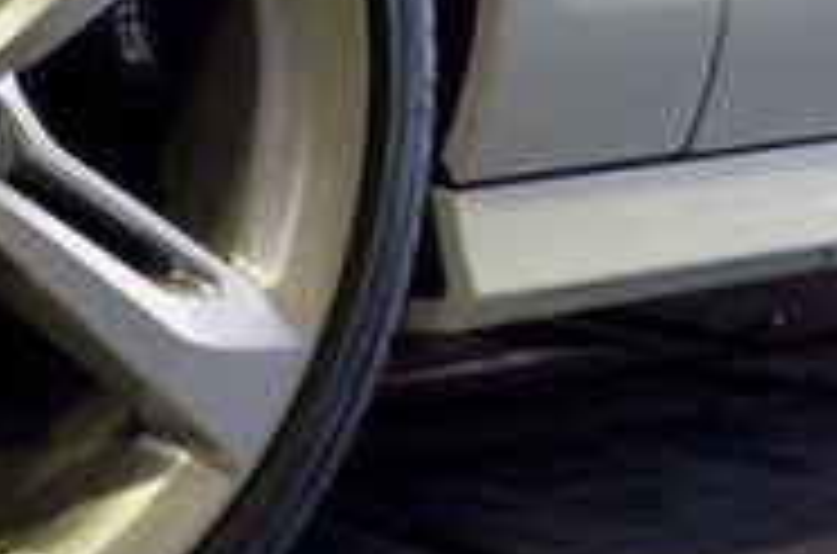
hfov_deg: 14.0
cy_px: 11
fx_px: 3293
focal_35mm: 142
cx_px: -216
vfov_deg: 9.5
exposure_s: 1/20
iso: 400
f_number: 5.6
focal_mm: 30
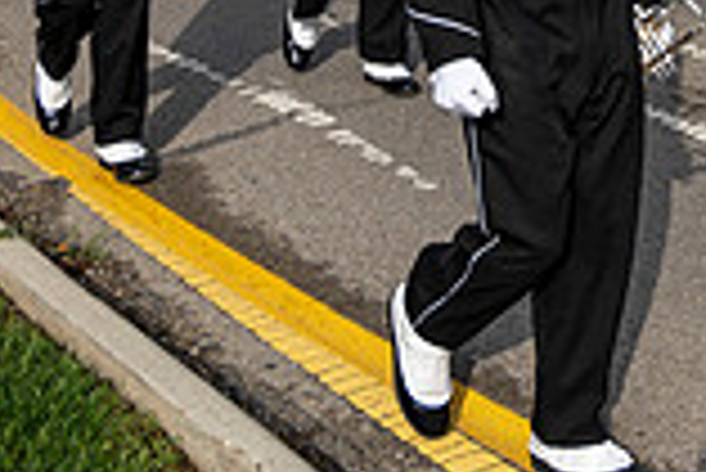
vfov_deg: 13.3
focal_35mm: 94
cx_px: 666
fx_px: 1845
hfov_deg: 21.1
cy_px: -335
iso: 125
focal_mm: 25.5
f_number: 4
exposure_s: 1/1600
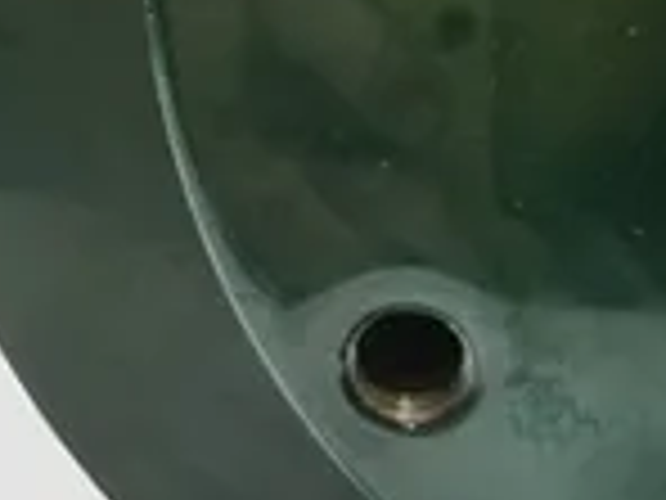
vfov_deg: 17.3
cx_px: 864
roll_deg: +0.6
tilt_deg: -20.7
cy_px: 464
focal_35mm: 84
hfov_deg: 21.1
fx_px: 1616
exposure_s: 1/30
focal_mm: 3.3
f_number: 2.4
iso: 25
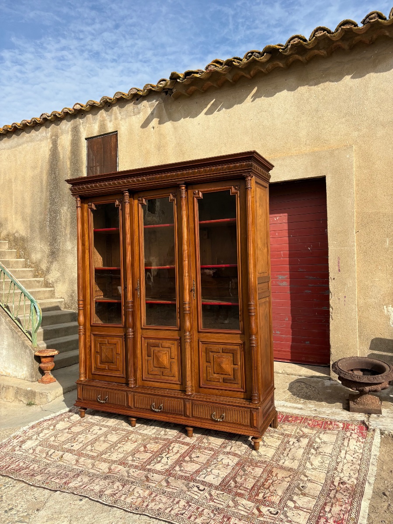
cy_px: 262
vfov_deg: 67.3
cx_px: 196
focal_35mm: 26
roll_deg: +0.3
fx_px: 394
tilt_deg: +0.1
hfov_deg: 53.1
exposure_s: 1/3279
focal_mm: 5.96
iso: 50
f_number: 1.6
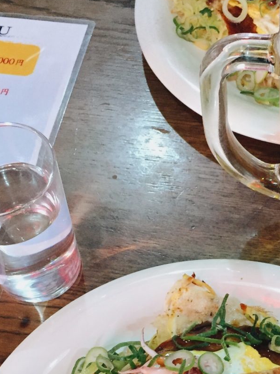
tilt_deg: -62.7
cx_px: 227
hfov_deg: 19.9
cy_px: 336
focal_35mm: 73
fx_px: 788
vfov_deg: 25.8
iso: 160
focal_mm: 4.15
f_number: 2.2
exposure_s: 1/30
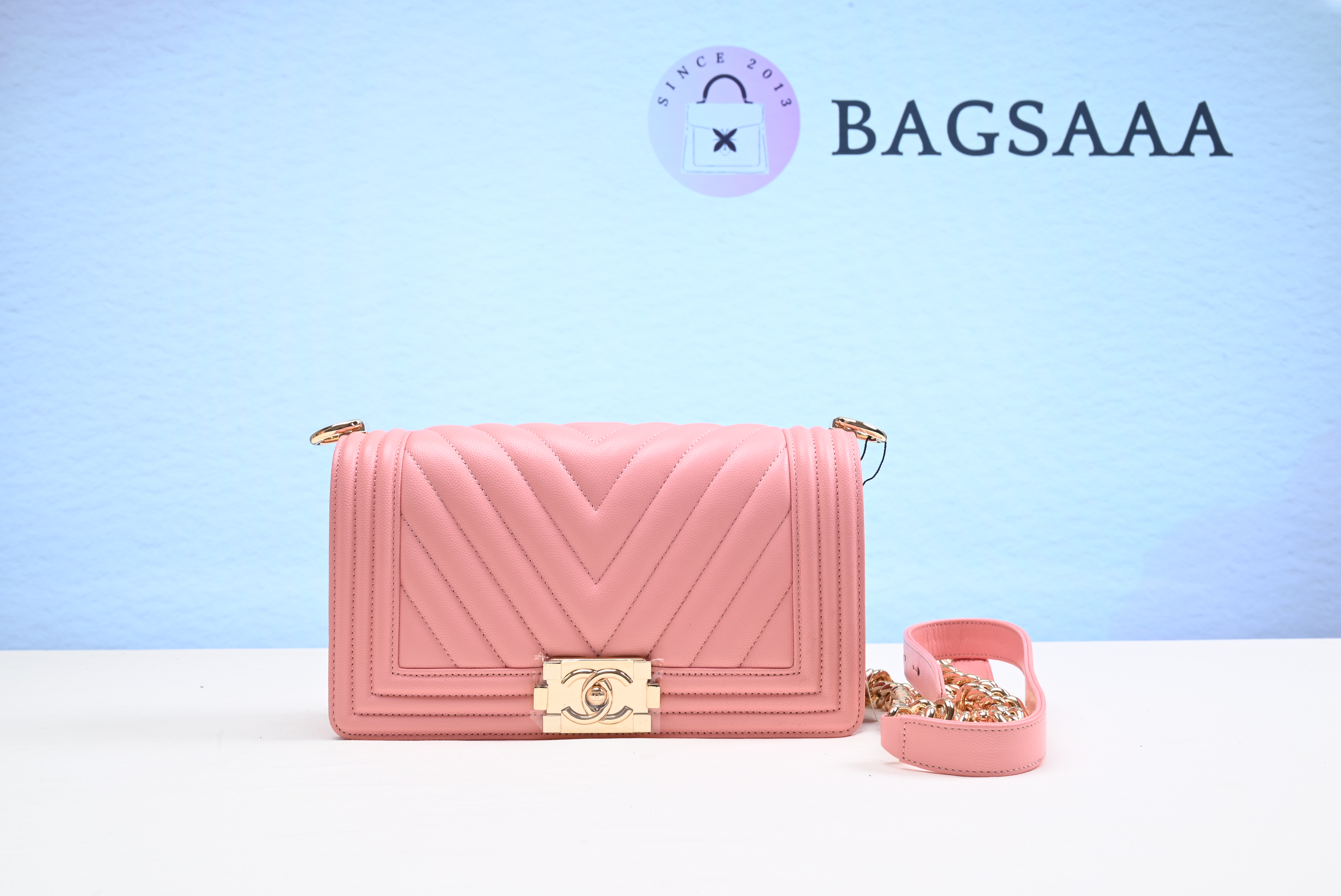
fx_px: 1416
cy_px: 448
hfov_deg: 50.7
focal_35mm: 38
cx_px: 670
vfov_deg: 35.1
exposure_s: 1/2
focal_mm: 38
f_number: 16
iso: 100
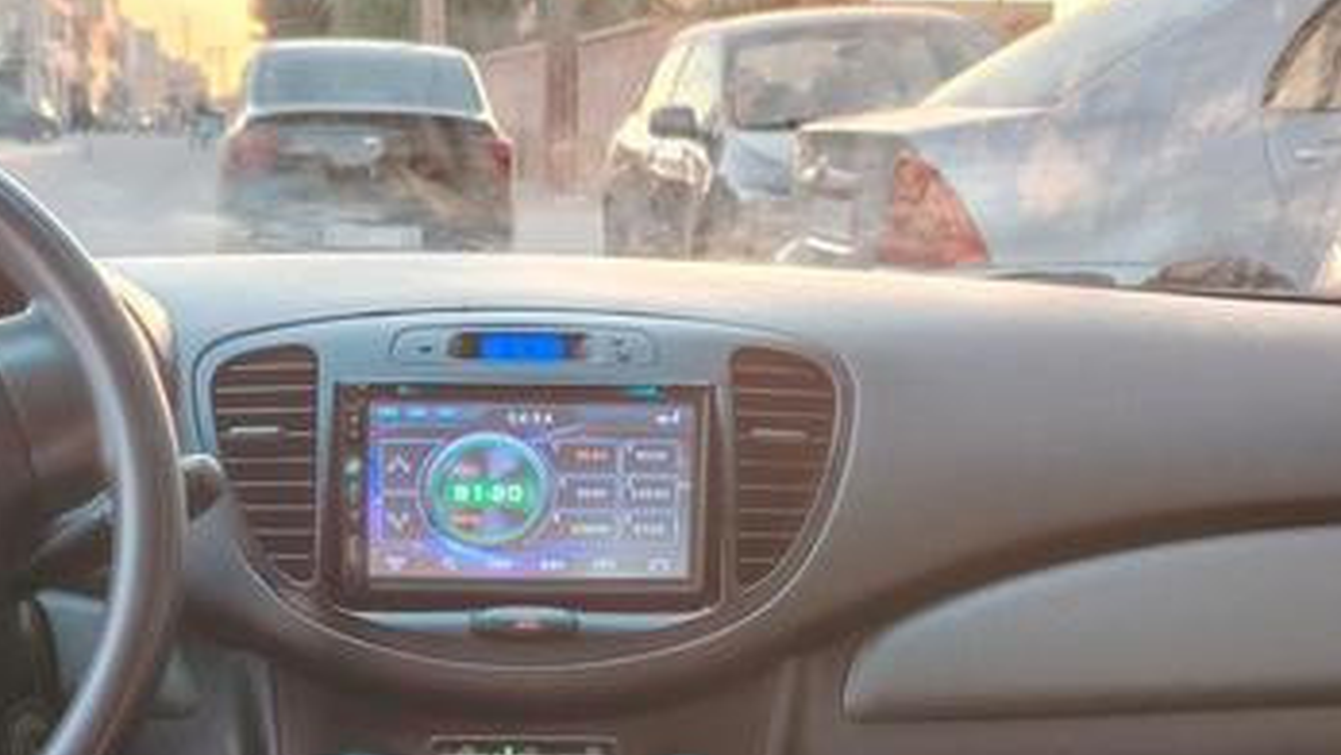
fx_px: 1743
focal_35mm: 49
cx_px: 424
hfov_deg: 41.4
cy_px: 834
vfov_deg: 23.0
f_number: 1.75
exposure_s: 1/33.3
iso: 778
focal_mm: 5.25
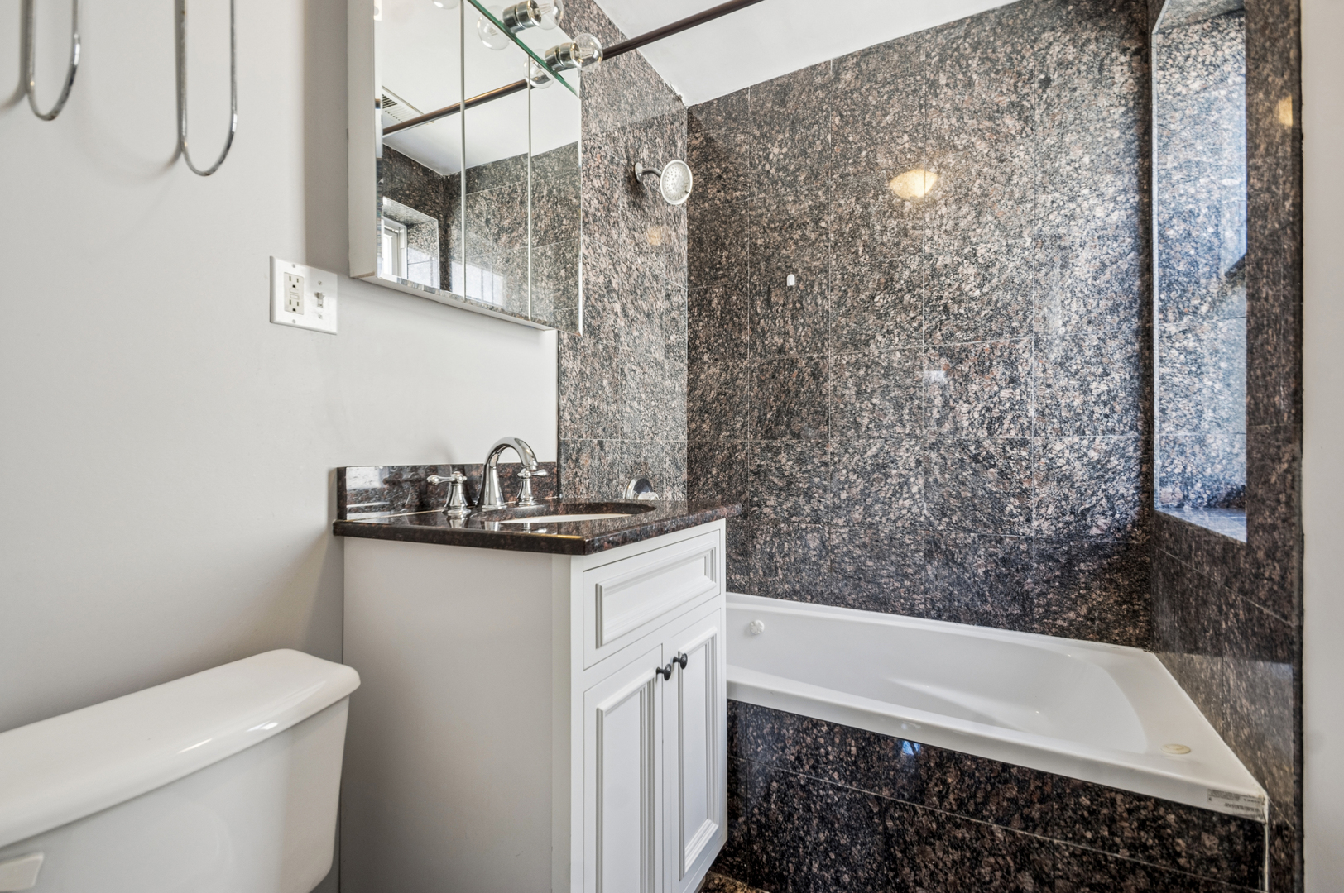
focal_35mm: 15
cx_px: 672
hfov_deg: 100.4
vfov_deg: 77.2
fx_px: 560
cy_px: 446
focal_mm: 10
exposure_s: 1/10
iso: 400
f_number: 8
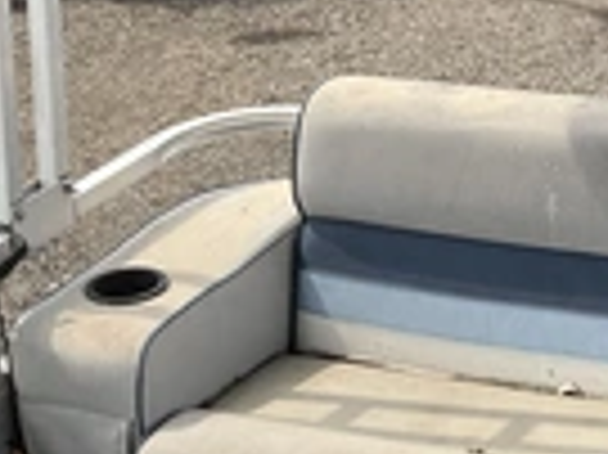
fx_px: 1509
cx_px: 563
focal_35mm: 86
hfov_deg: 22.2
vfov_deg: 16.7
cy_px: 463
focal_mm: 3
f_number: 1.8
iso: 25
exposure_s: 1/683
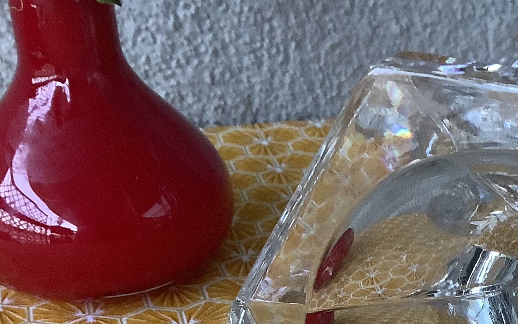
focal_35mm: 73
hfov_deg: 26.6
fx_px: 1031
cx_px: 530
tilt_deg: -31.7
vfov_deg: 16.9
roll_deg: -2.8
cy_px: 405
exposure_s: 1/50
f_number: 2.4
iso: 200
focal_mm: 3.3
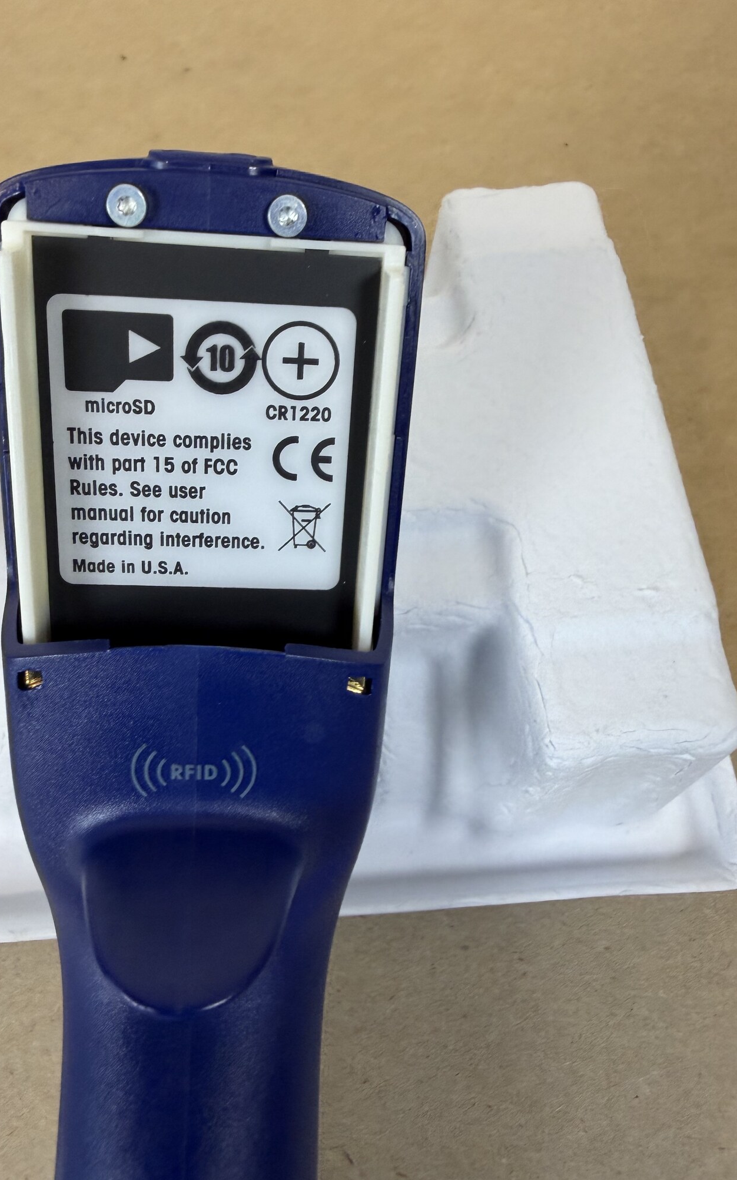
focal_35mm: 26
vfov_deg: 70.4
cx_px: 323
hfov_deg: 47.5
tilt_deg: -63.9
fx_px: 836
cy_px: 601
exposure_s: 1/120
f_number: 2.2
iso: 160
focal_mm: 2.22
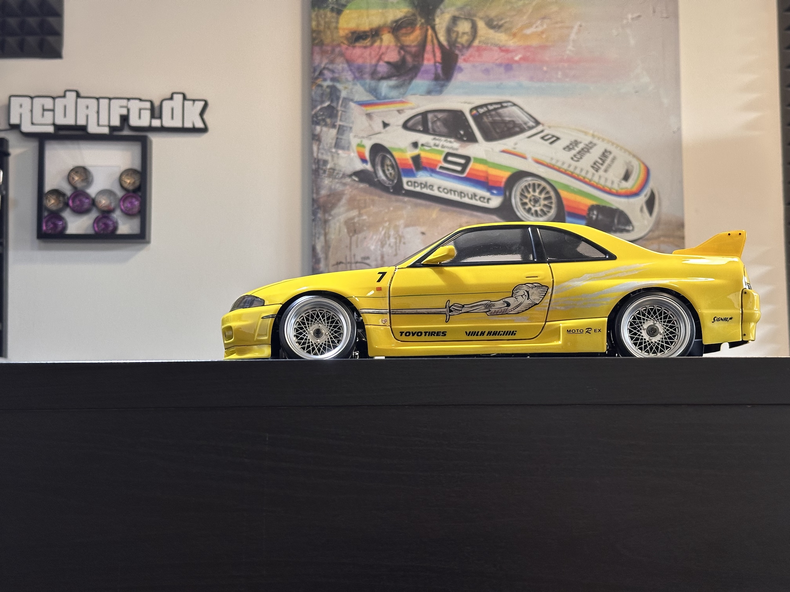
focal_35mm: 48
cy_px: 296
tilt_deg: +5.3
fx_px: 1095
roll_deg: +0.4
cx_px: 395
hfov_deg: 39.7
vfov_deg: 30.3
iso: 200
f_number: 1.78
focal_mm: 6.86
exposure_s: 1/50
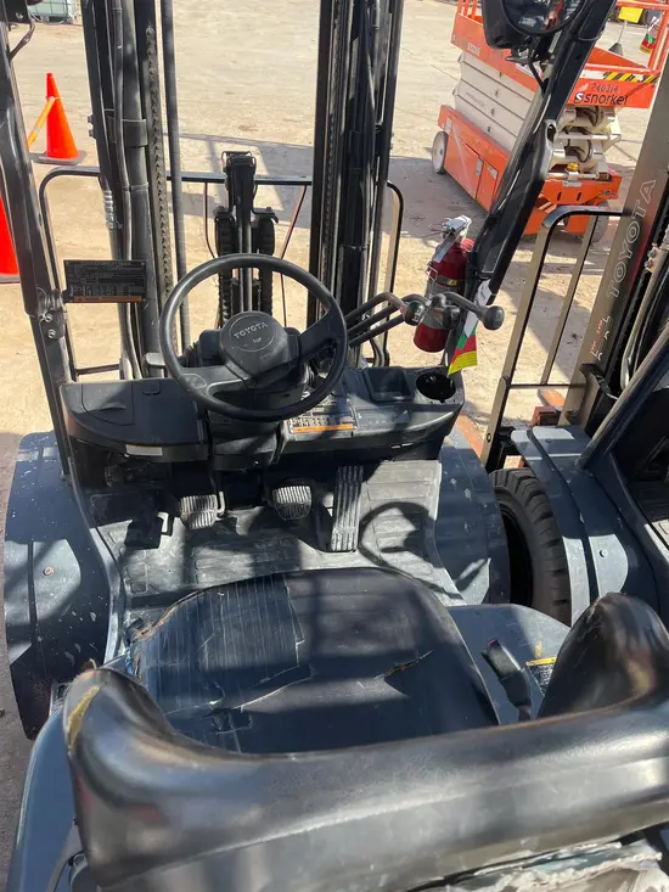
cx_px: 334
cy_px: 446
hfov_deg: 53.1
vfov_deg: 67.3
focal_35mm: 26
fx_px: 670
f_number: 1.6
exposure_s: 1/913
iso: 50
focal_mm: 5.1
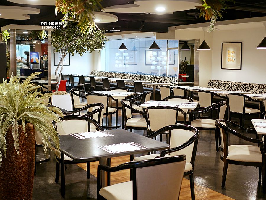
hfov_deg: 38.2
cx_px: 133
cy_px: 100
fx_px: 384
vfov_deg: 29.1
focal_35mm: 50
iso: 400
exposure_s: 1/60
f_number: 1.8
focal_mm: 25
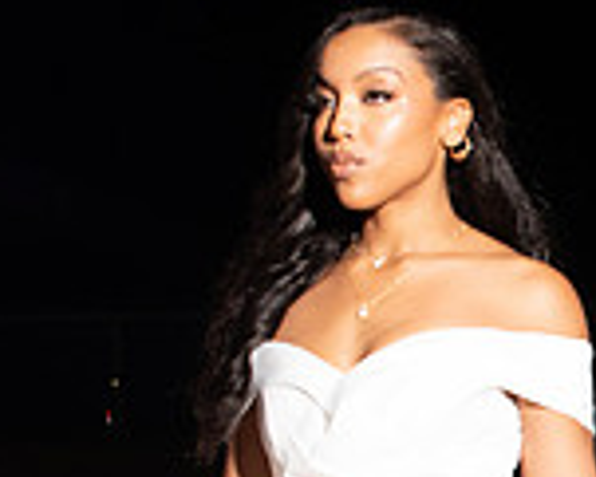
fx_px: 4448
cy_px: 603
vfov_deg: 6.1
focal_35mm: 252
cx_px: 1121
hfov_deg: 7.4
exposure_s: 1/200
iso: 1000
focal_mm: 70
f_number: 6.3
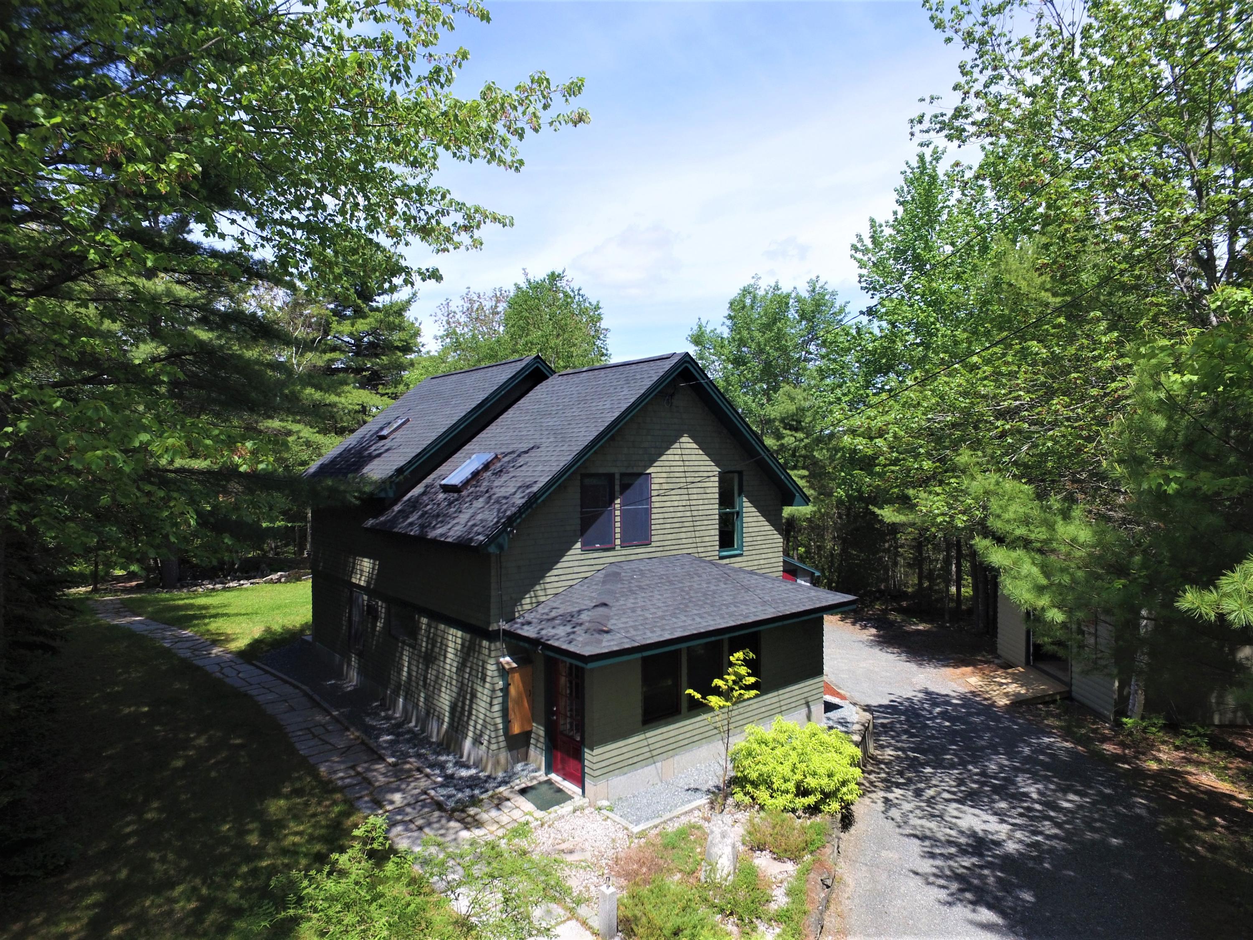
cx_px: 626
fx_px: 724
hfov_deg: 81.7
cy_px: 470
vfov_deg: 66.0
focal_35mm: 20
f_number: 2.8
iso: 100
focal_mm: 3.61
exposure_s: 1/765
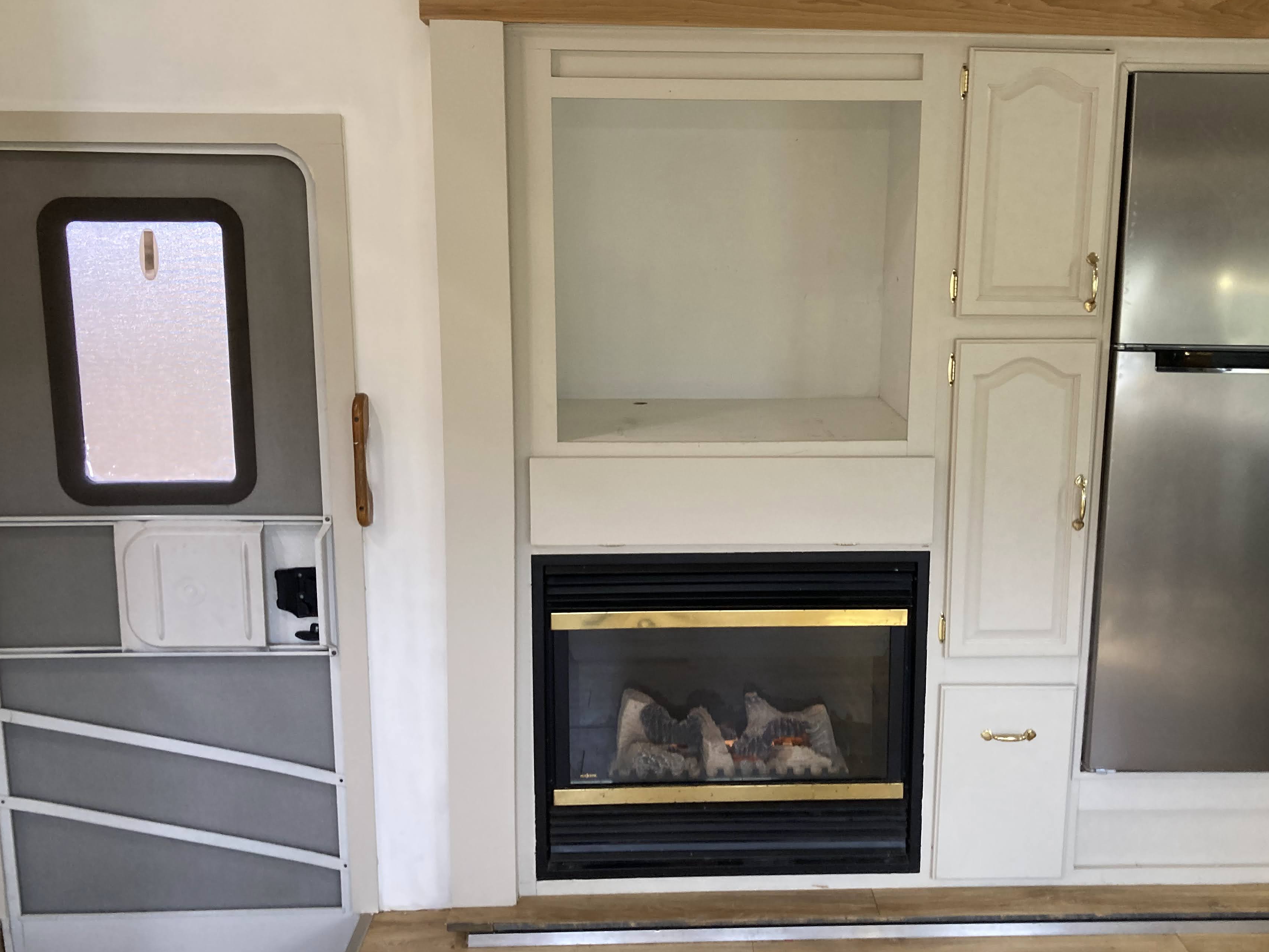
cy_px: 451
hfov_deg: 55.2
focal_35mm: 33
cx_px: 721
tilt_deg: -11.9
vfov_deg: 42.9
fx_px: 1210
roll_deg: +0.8
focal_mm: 3.99
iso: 160
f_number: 1.8
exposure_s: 1/60
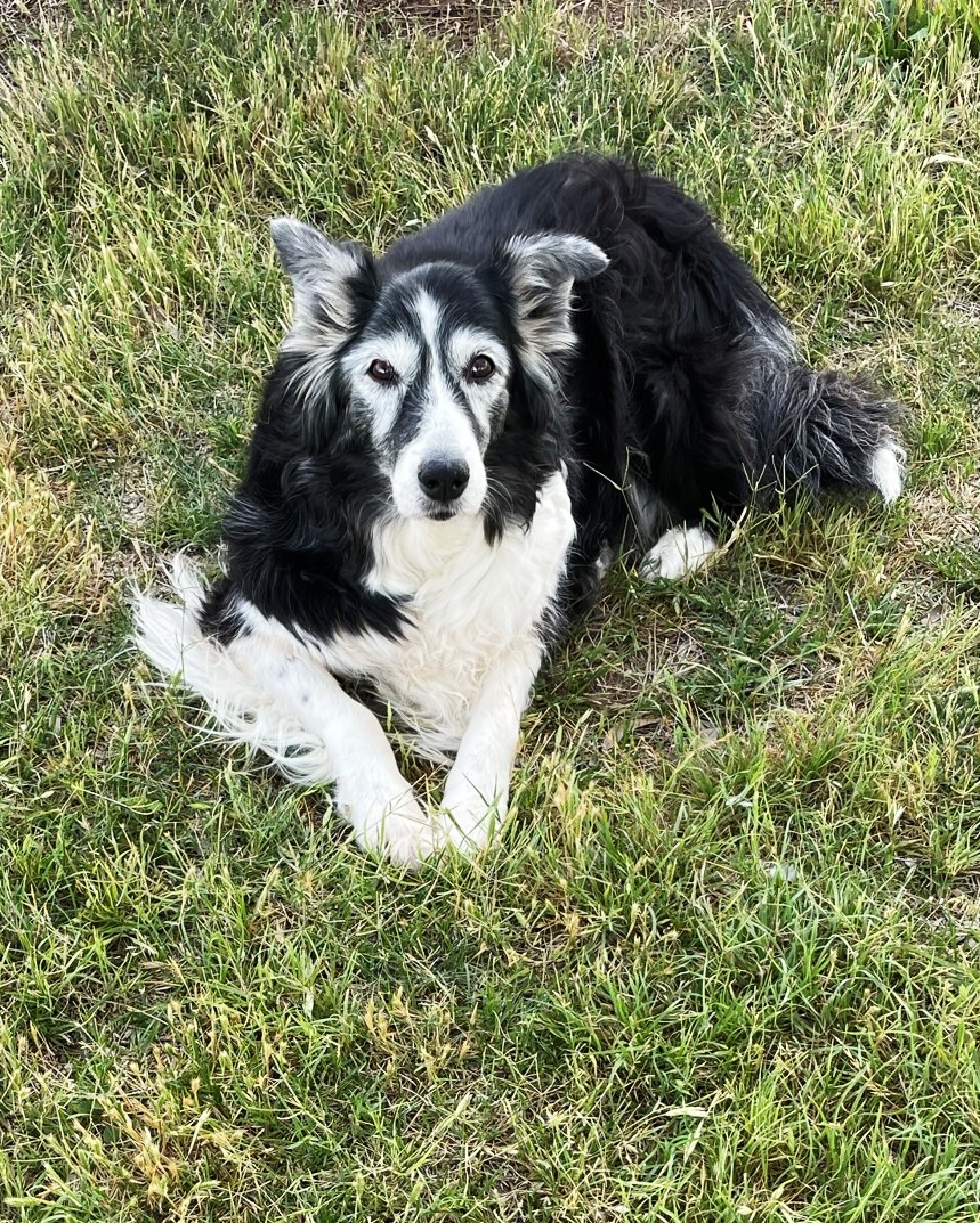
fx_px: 1015
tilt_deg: -55.6
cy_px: 590
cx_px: 500
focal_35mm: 28
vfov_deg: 62.2
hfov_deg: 51.5
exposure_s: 1/121
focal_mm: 4.2
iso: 32
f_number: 1.6
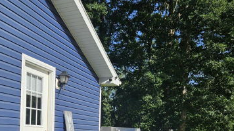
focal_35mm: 47
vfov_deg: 24.4
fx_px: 292
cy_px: 128
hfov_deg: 43.4
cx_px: 86
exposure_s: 1/2371
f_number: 1.8
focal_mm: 5.4
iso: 25
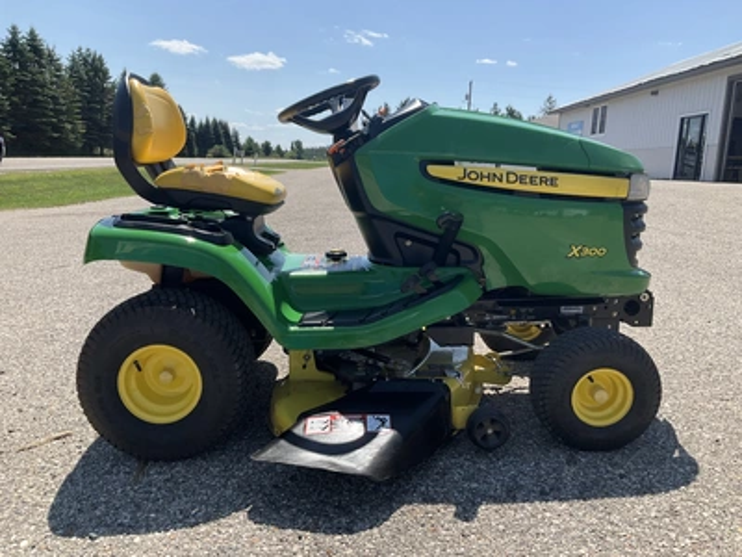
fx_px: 622
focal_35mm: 29
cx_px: 371
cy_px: 278
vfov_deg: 48.2
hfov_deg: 61.7
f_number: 1.8
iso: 25
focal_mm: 3
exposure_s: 1/1626
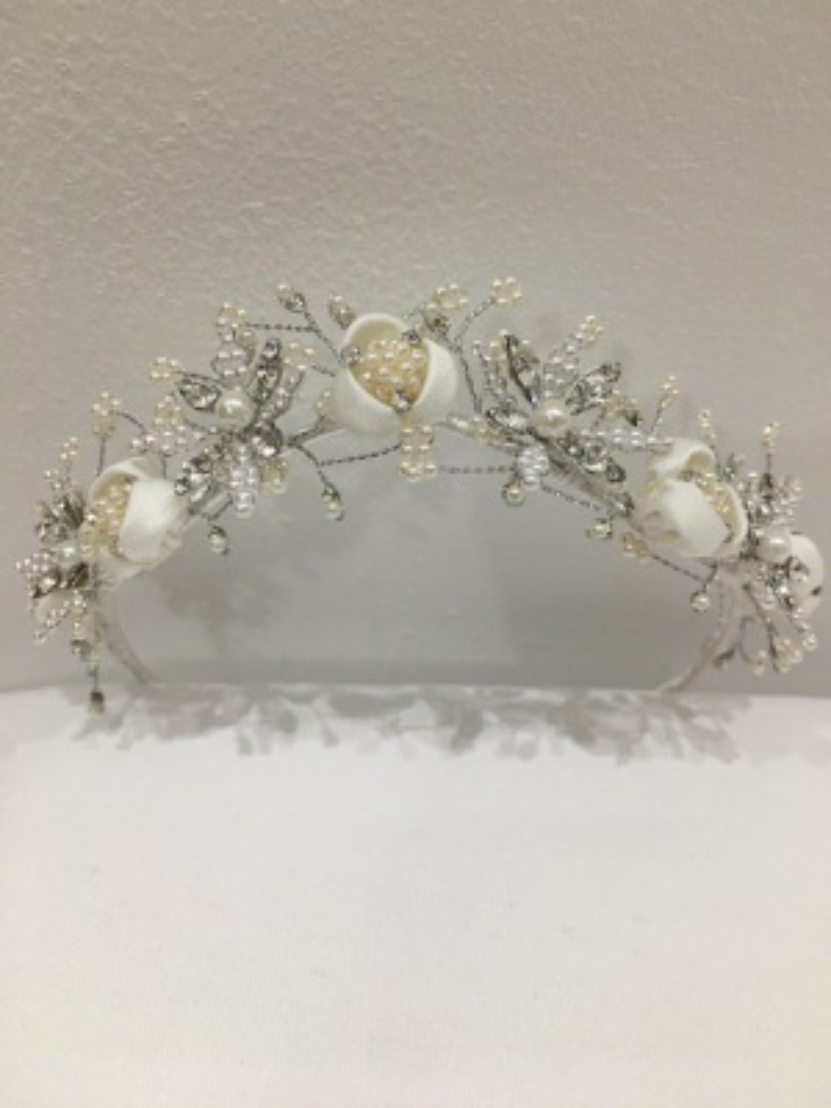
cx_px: 416
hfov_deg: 48.2
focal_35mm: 29
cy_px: 554
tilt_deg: -23.9
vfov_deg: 61.7
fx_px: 928
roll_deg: -3.2
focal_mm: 4.15
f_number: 2.2
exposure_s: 1/33
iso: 64
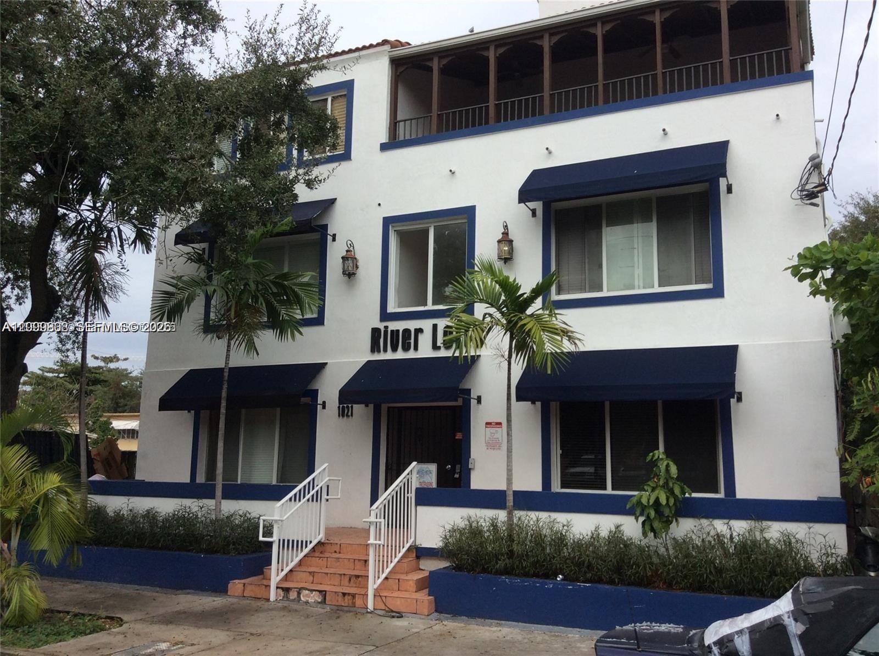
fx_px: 811
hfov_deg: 56.9
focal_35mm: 32
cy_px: 328
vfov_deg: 44.0
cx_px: 440
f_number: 2.4
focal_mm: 3.3
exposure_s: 1/1217
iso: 32
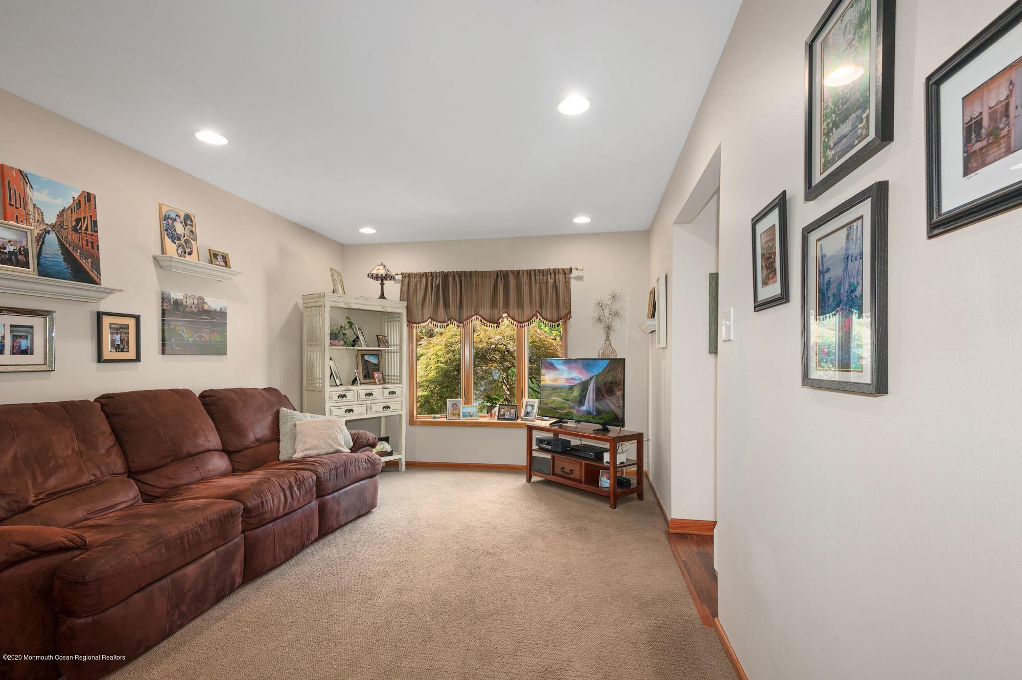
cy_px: 340
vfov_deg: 73.7
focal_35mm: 16
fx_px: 454
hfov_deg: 96.8
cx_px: 511
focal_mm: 16
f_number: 8
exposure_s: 1/4
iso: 200
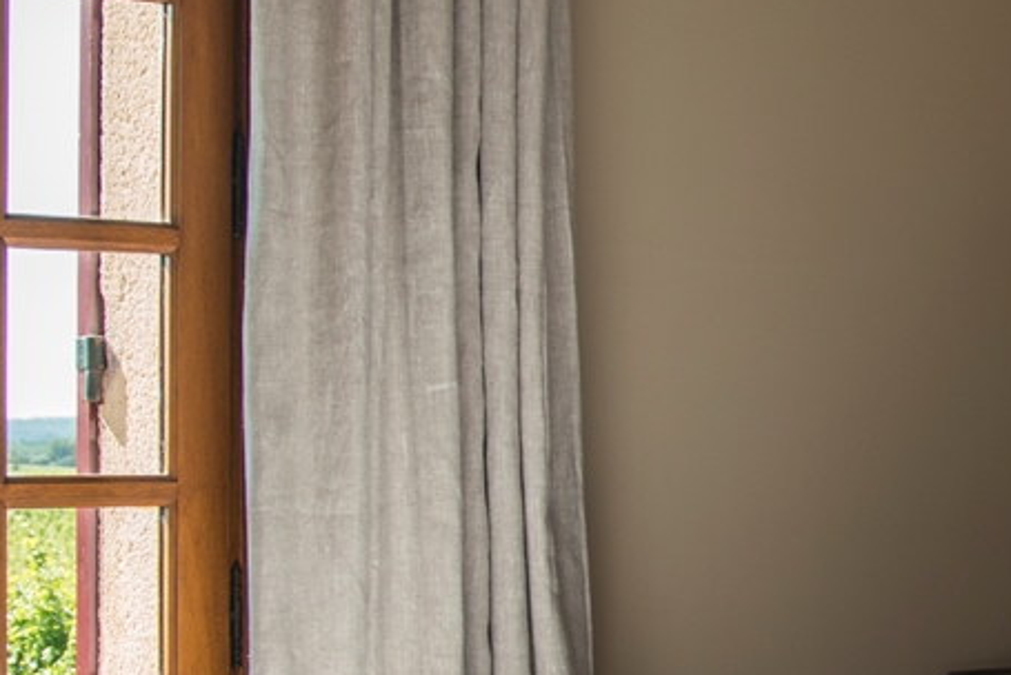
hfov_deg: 20.3
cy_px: 562
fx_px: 2726
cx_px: 1040
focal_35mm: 97
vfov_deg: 14.0
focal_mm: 20
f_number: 4
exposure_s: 1/100
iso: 100
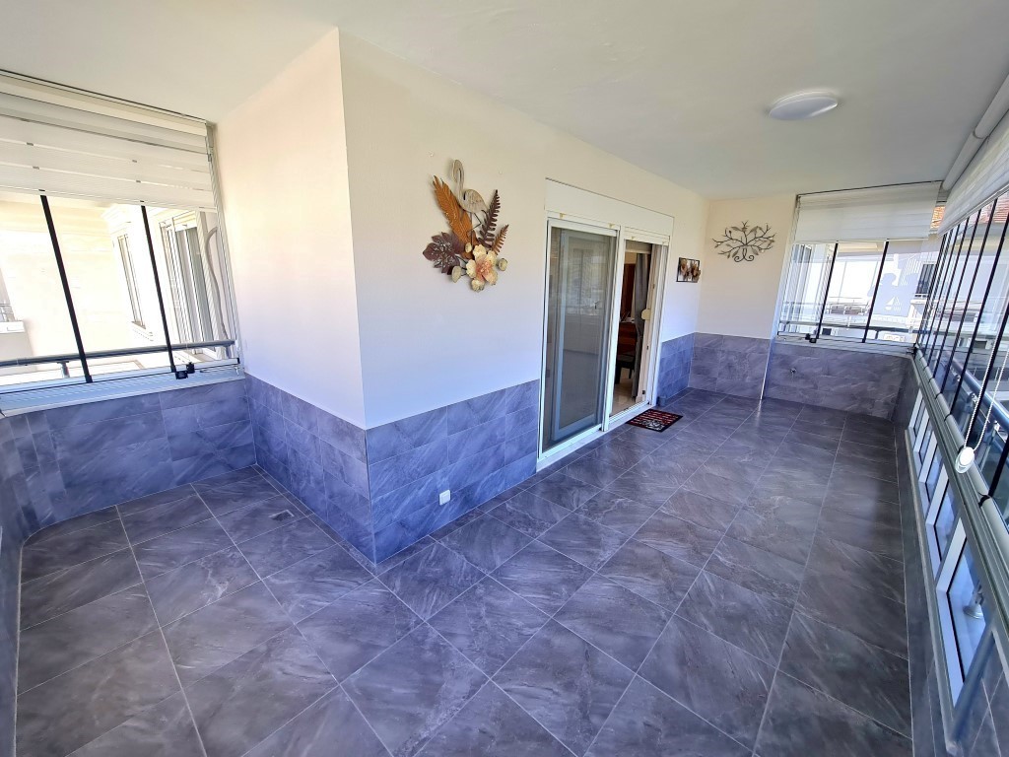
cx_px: 504
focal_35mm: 13
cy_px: 378
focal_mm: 2.2
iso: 64
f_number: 2.2
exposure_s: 1/133
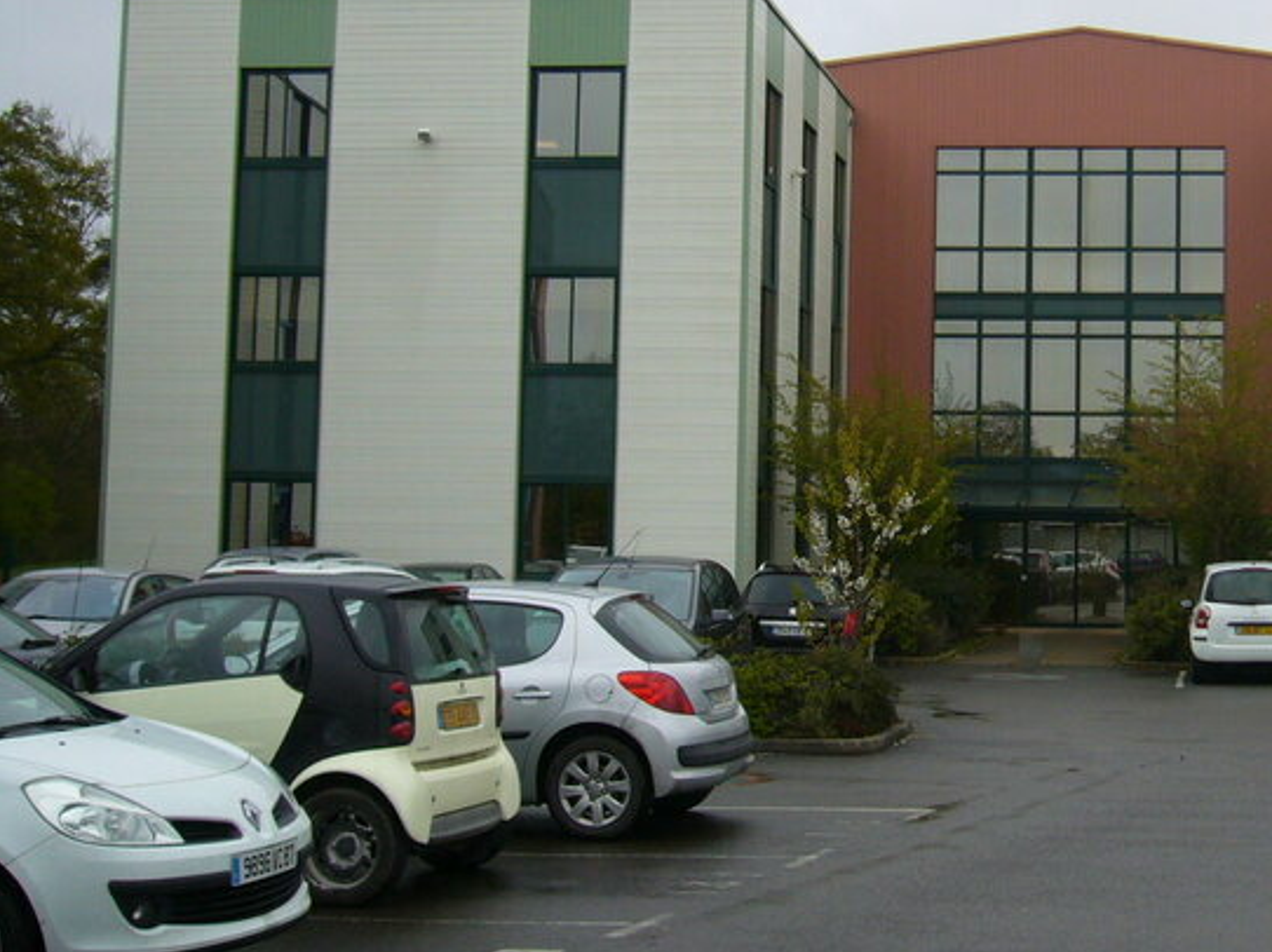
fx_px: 2277
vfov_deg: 23.5
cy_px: 314
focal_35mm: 62
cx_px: 1049
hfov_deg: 30.3
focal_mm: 5.8
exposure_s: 1/250
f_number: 2.8
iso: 80
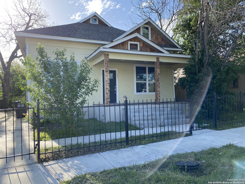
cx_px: 122
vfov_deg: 53.1
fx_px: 184
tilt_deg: +1.0
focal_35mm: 26
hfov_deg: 67.3
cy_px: 92
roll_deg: +1.2
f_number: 1.8
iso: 32
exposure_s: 1/839
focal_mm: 4.25
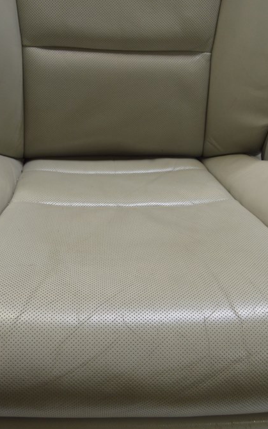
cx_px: 117
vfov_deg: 47.2
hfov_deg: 30.5
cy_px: 215
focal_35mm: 42
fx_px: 491
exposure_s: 1/20
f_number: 5.6
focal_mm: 18
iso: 400
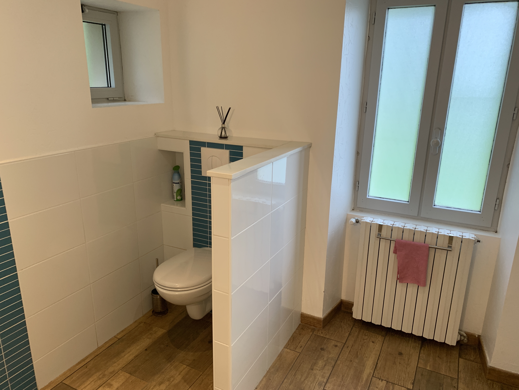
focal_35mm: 26
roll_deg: +0.2
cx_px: 260
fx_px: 390
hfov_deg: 67.3
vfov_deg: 53.1
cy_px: 195
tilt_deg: -17.9
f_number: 1.8
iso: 80
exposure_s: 1/50
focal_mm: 4.25
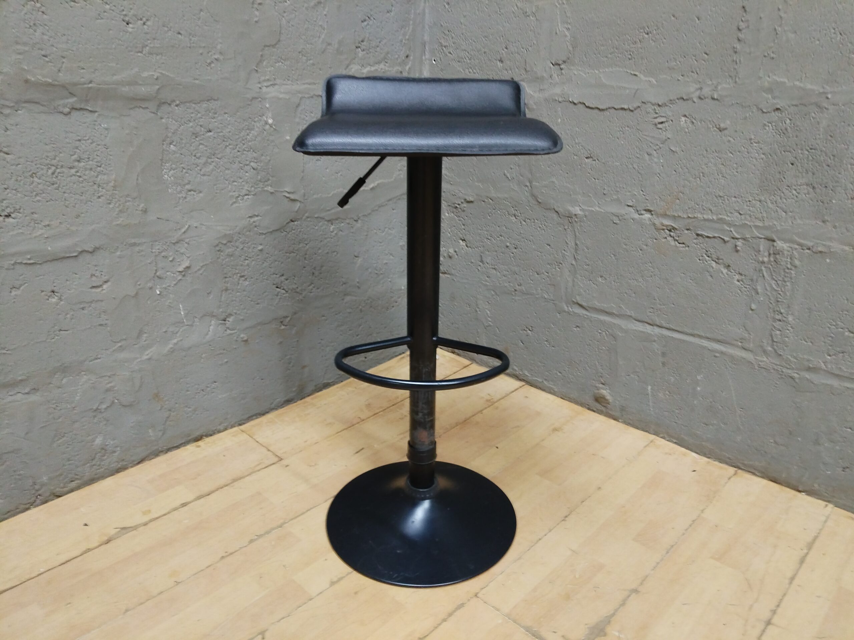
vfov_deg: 53.1
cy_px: 320
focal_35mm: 26
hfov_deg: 67.3
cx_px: 427
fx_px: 641
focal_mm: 4.25
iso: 720
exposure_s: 1/16.7
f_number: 1.8
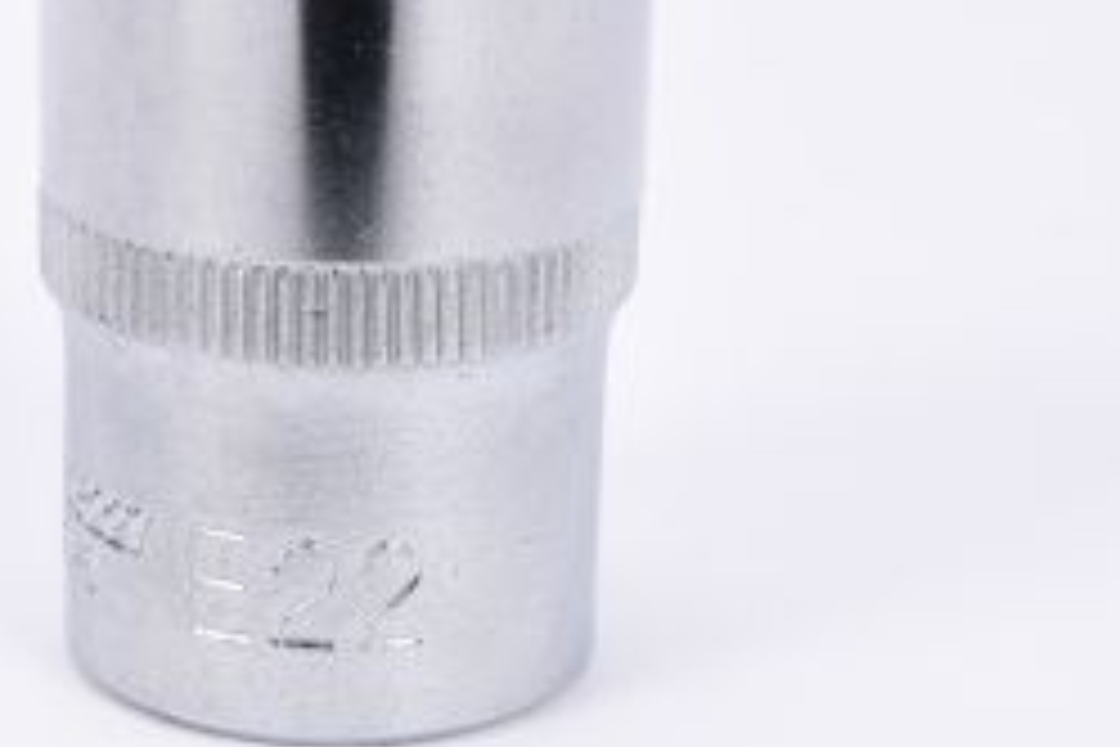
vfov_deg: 8.3
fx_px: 5133
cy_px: 342
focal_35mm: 165
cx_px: 358
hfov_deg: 12.4
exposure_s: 1/125
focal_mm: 50
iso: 250
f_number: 16
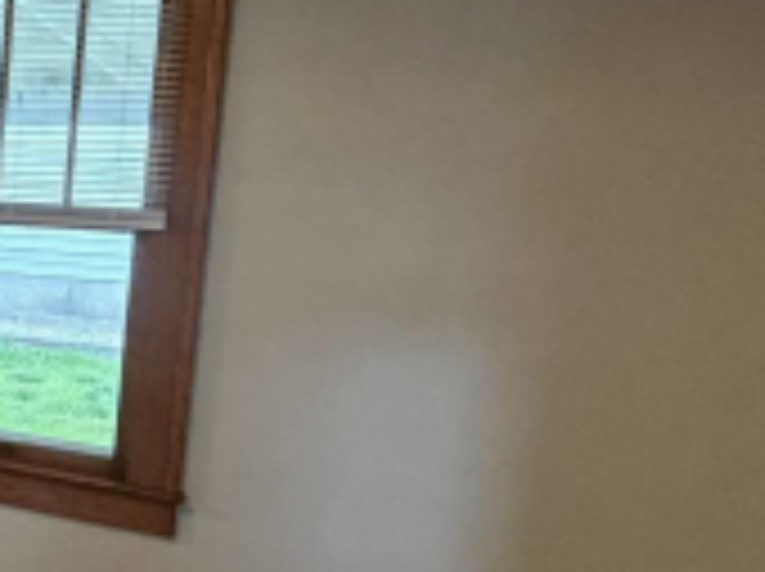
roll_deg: +0.1
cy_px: 306
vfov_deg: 26.5
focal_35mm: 55
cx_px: -515
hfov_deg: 23.5
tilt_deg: -7.5
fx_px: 1214
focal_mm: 2.2
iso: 400
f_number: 2.2
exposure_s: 1/60
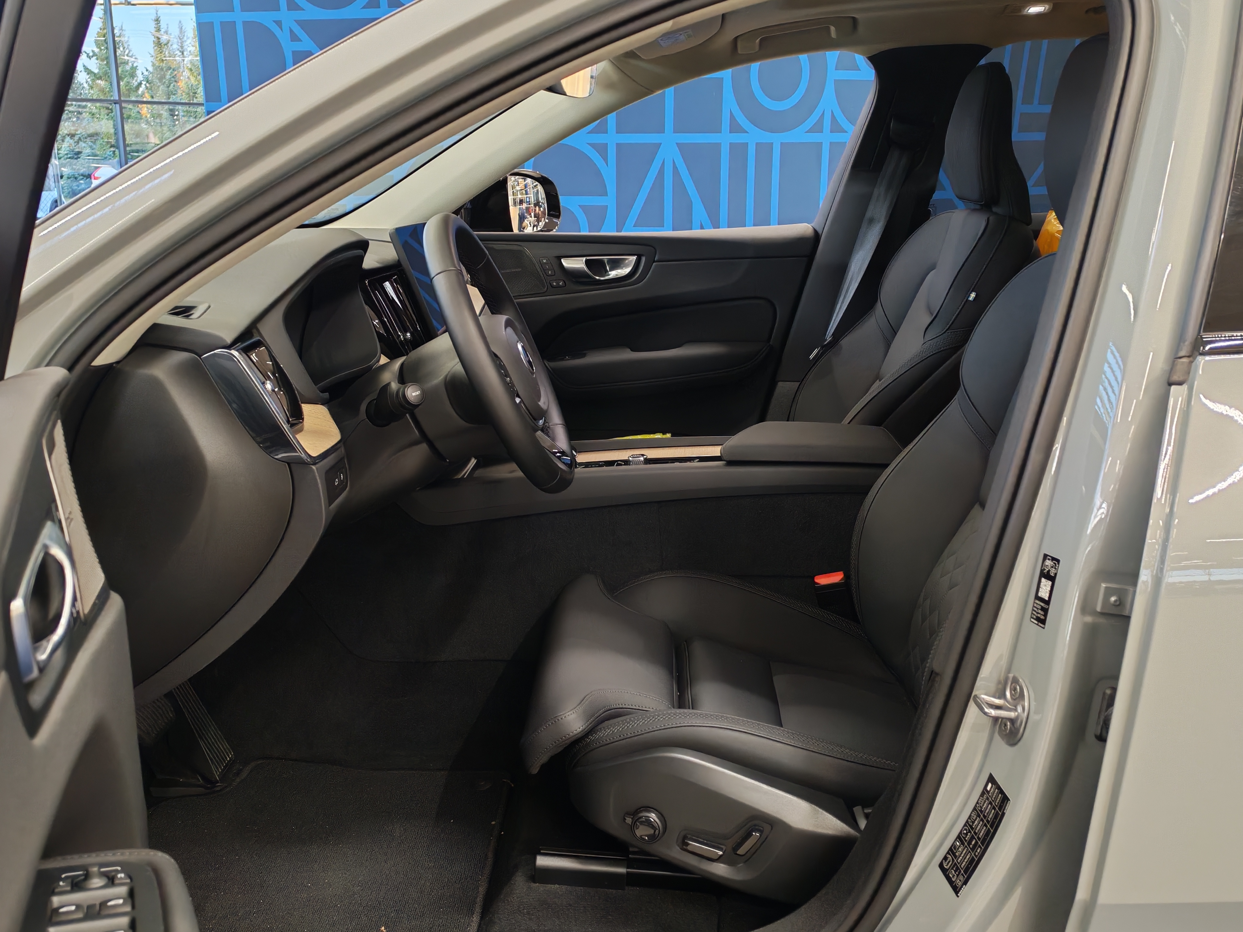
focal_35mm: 34
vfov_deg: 41.8
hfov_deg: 54.0
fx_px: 1221
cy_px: 466
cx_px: 622
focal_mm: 6.12
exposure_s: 1/100
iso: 1103
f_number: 1.9
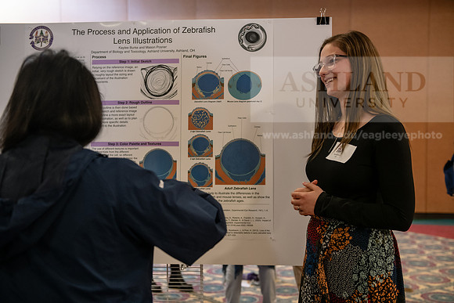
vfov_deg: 28.1
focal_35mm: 48
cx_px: 227
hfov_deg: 41.1
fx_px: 605
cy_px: 152
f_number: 3.2
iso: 1600
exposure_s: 1/160
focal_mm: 48
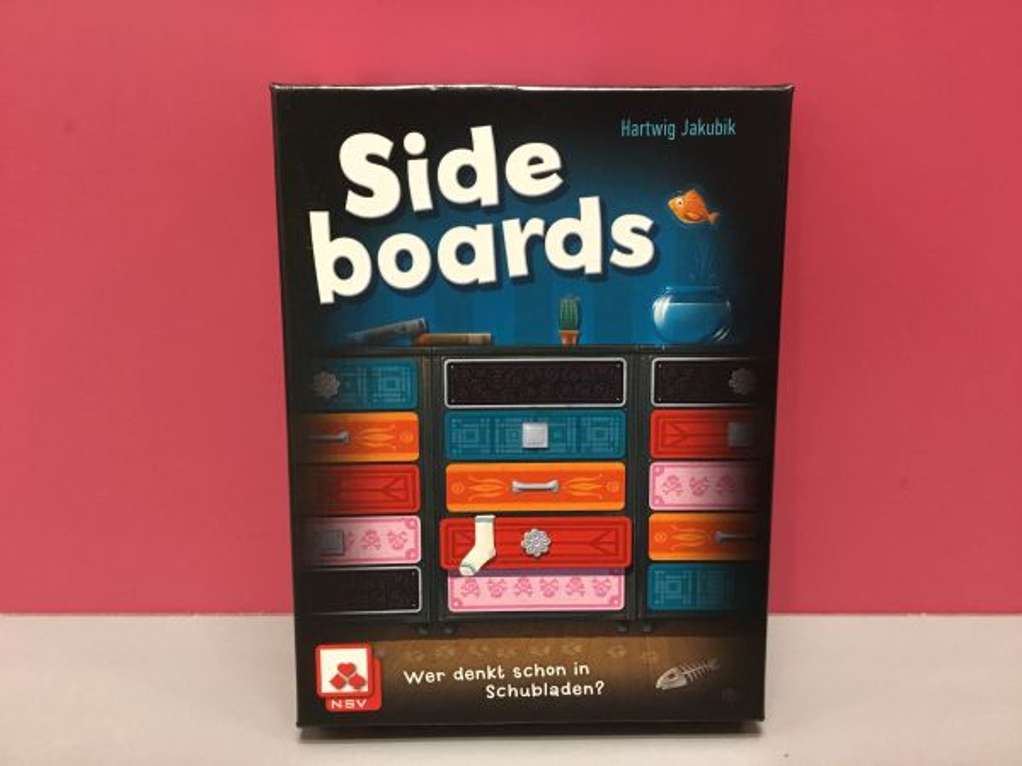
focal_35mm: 31
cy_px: 383
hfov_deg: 58.4
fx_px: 915
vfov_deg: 45.4
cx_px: 511
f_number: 2.4
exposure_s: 1/33
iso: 250
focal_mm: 3.3
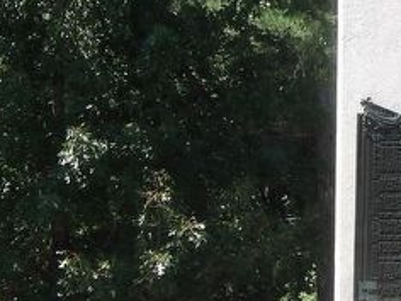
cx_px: 389
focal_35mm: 156
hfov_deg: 12.5
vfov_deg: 9.4
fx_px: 1807
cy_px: -5
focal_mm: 8.2
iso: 100
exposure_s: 1/226
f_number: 3.8
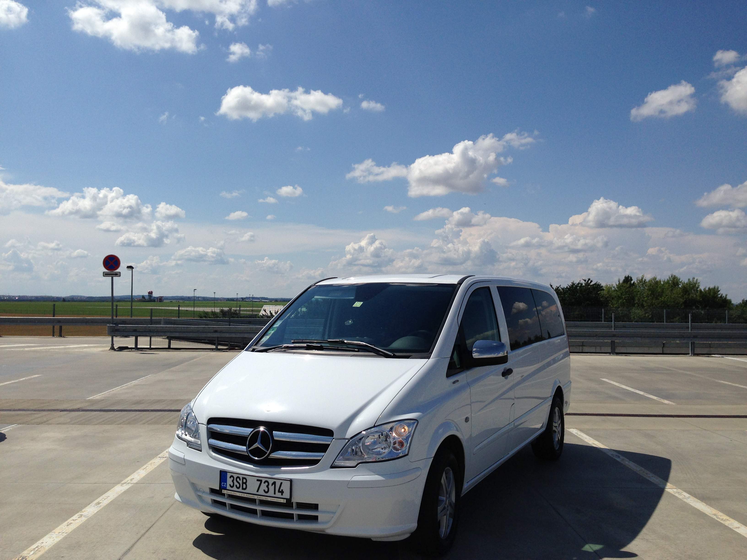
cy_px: 280
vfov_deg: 42.9
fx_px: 712
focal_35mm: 33
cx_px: 374
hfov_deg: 55.4
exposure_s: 1/4184
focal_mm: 4.12
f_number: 2.4
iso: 50
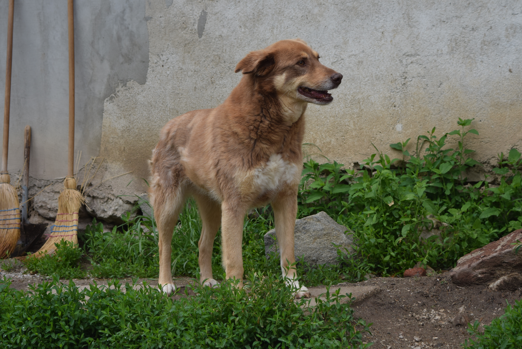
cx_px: 261
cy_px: 174
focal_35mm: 72
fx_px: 1045
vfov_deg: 19.0
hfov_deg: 28.1
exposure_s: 1/250
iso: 140
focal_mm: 48
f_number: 5.6
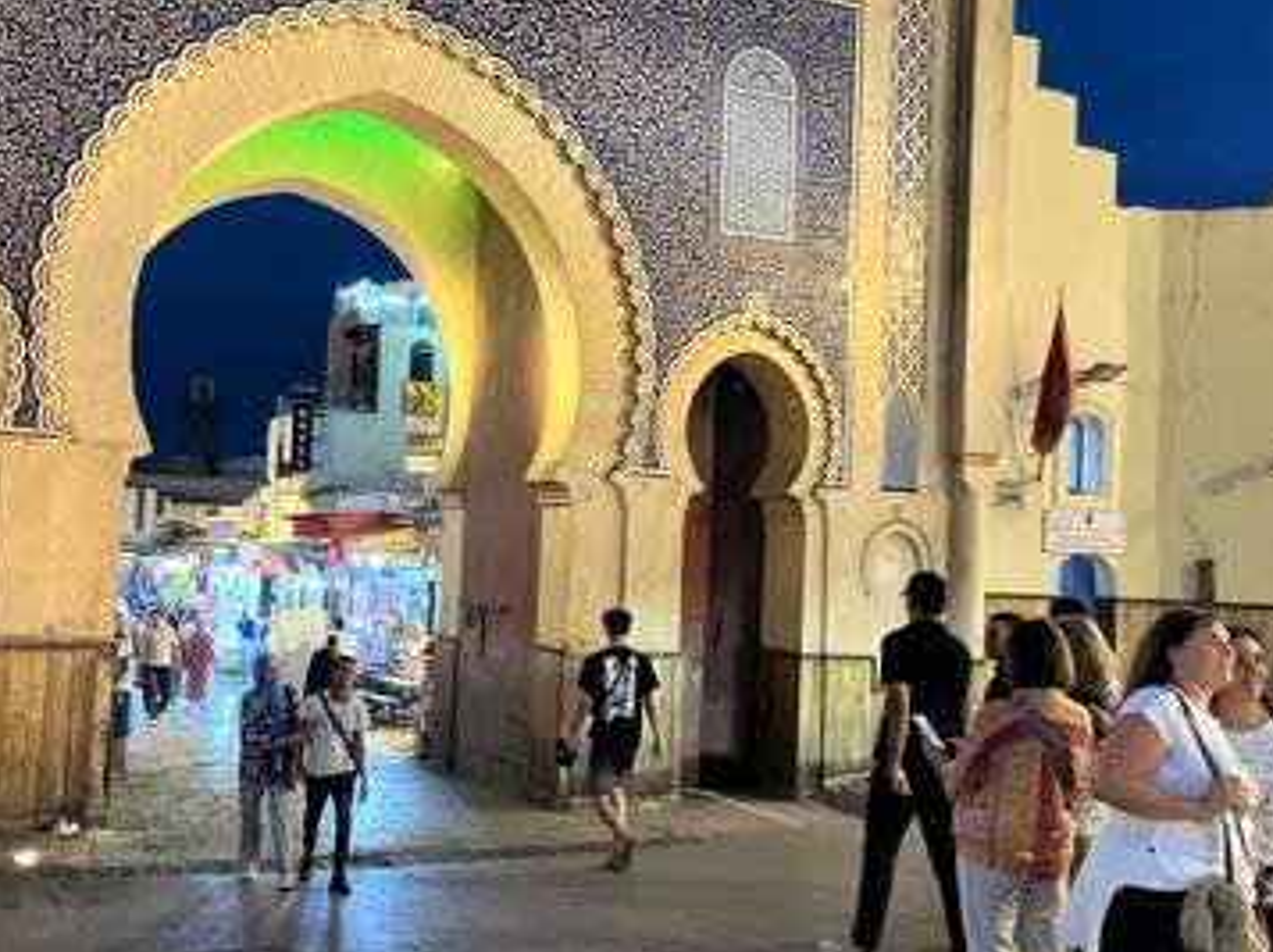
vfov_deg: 40.6
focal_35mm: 35
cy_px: 467
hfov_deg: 52.3
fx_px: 1286
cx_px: 499
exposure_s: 1/33
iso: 500
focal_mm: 5.1
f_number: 1.6
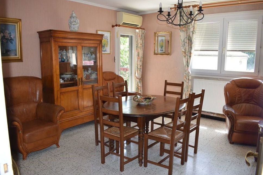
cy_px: 90
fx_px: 205
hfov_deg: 65.4
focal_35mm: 28
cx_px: 127
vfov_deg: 46.4
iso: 640
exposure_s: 1/125
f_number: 5.6
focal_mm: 18
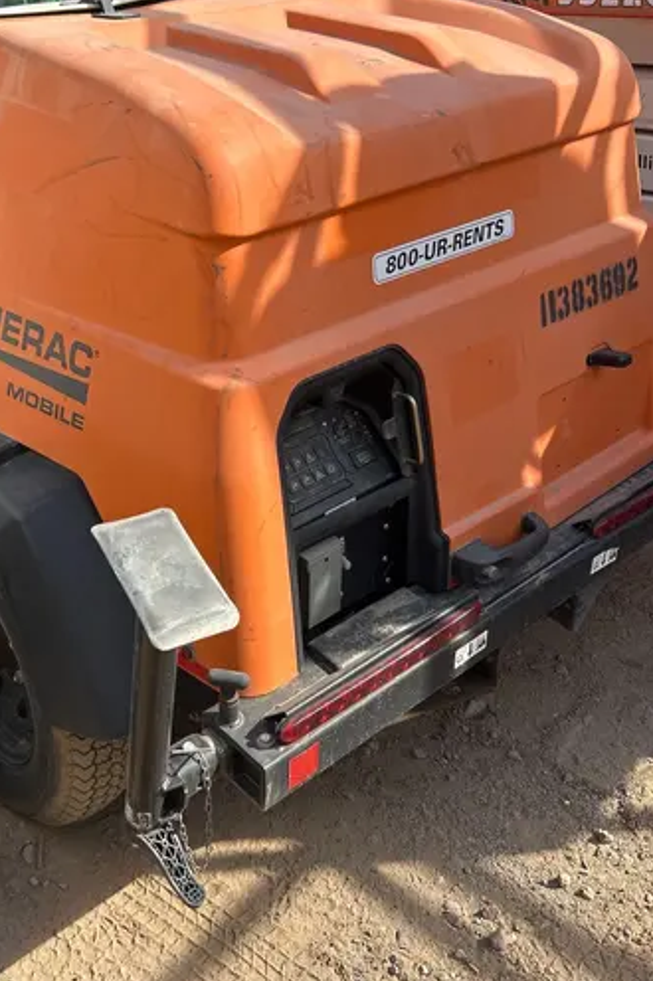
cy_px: 335
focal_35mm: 40
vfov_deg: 47.8
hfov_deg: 33.1
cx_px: 233
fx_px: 1090
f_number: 1.5
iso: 50
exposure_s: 1/1575
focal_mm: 5.7
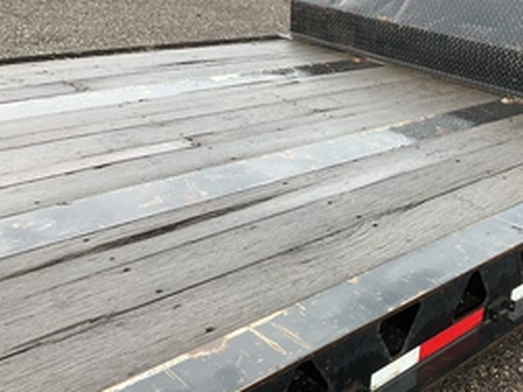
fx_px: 695
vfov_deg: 31.5
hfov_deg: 40.2
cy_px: 224
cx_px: 384
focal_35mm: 46
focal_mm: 3
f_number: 1.8
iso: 16
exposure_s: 1/131
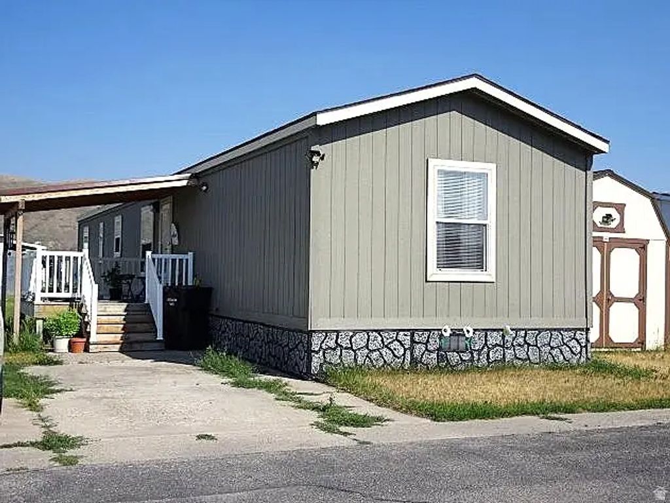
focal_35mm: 43
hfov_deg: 43.9
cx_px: 335
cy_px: 252
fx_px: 832
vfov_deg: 33.6
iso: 80
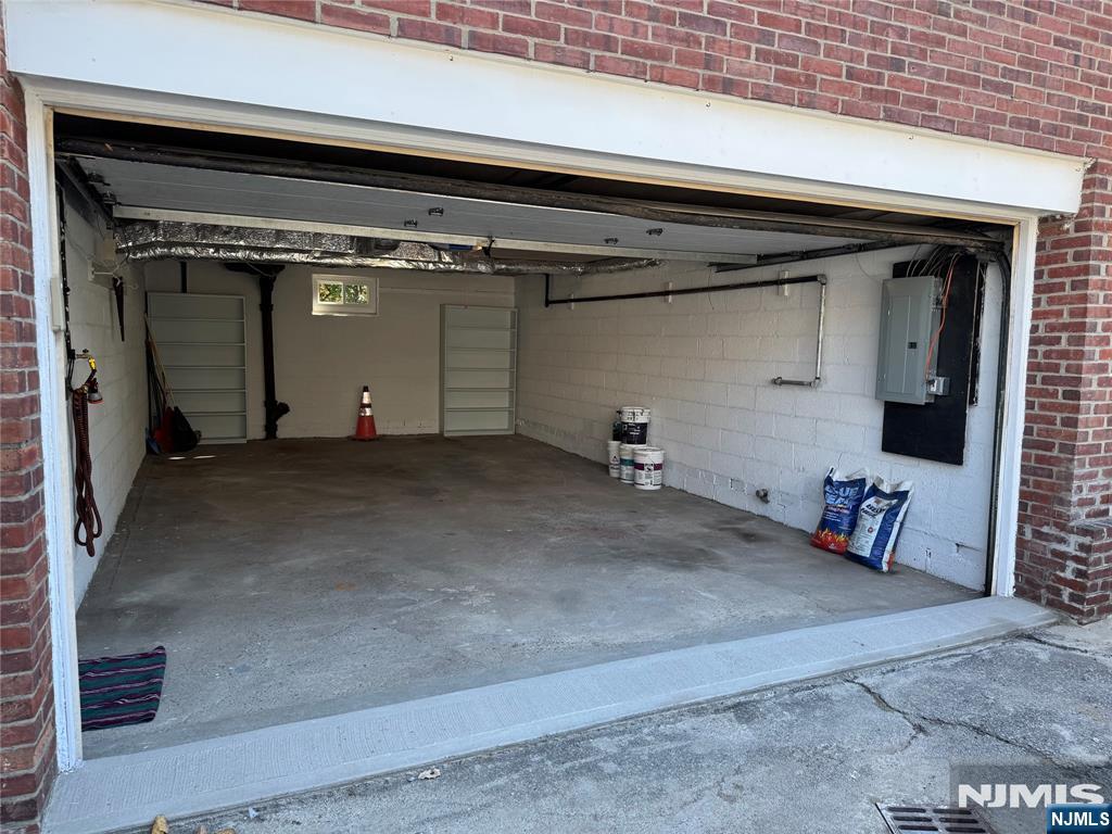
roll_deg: -1.0
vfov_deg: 56.8
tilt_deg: -5.9
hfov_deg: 71.6
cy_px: 417
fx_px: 771
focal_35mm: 24
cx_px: 556
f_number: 1.78
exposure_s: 1/379
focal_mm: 6.76
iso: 80
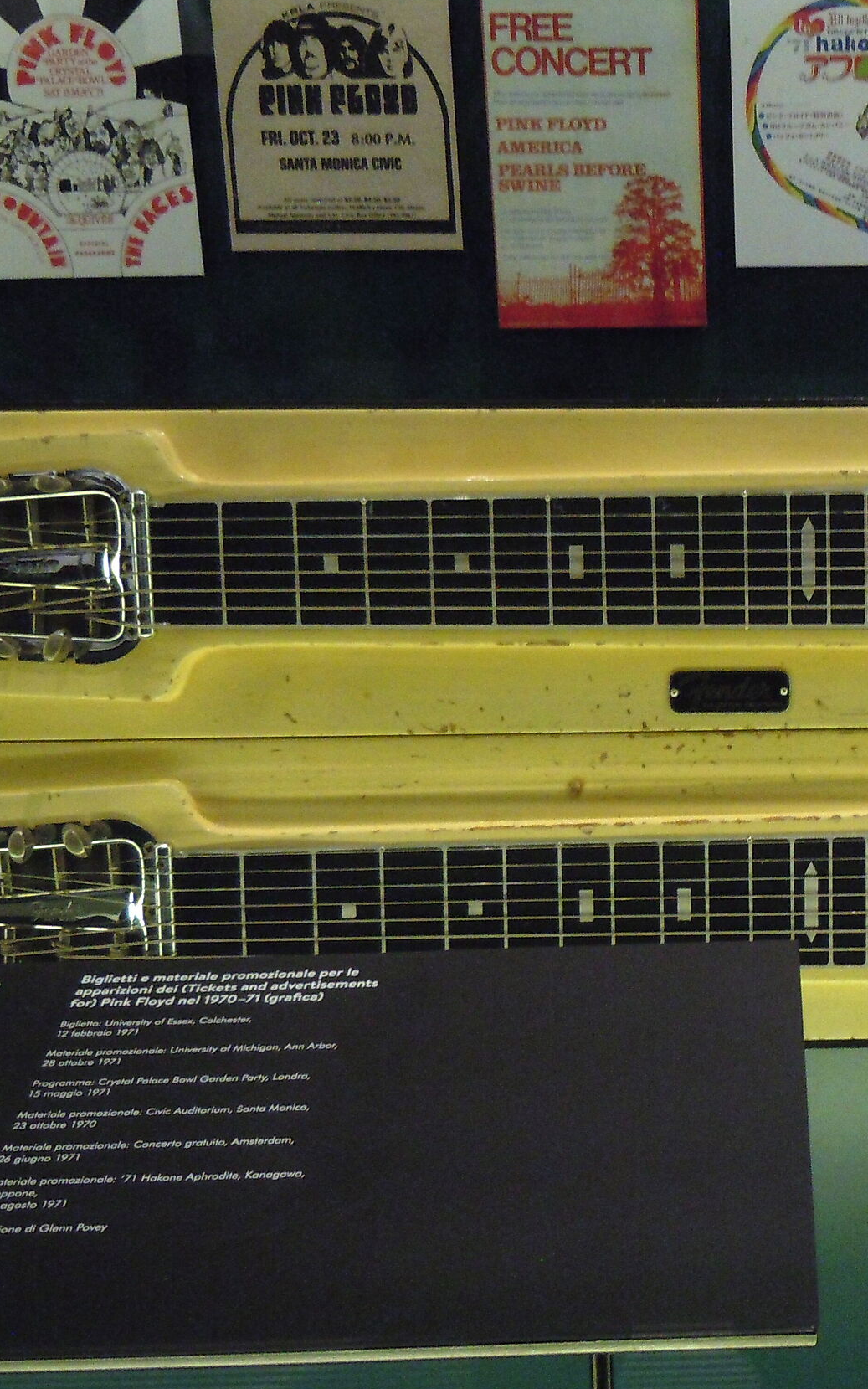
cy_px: 734
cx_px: 801
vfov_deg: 43.5
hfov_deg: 26.9
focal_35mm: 46
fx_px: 1741
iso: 400
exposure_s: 1/4
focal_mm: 5.4
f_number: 3.5
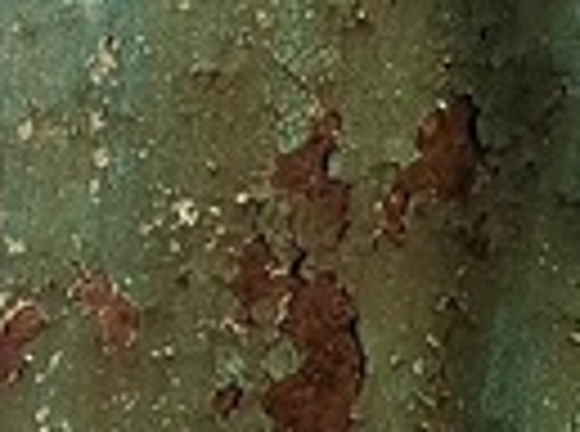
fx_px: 8003
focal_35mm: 479
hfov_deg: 4.0
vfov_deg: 3.1
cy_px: 652
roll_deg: -3.3
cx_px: -1034
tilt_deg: -15.3
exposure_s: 1/637
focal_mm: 9
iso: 32
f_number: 2.8
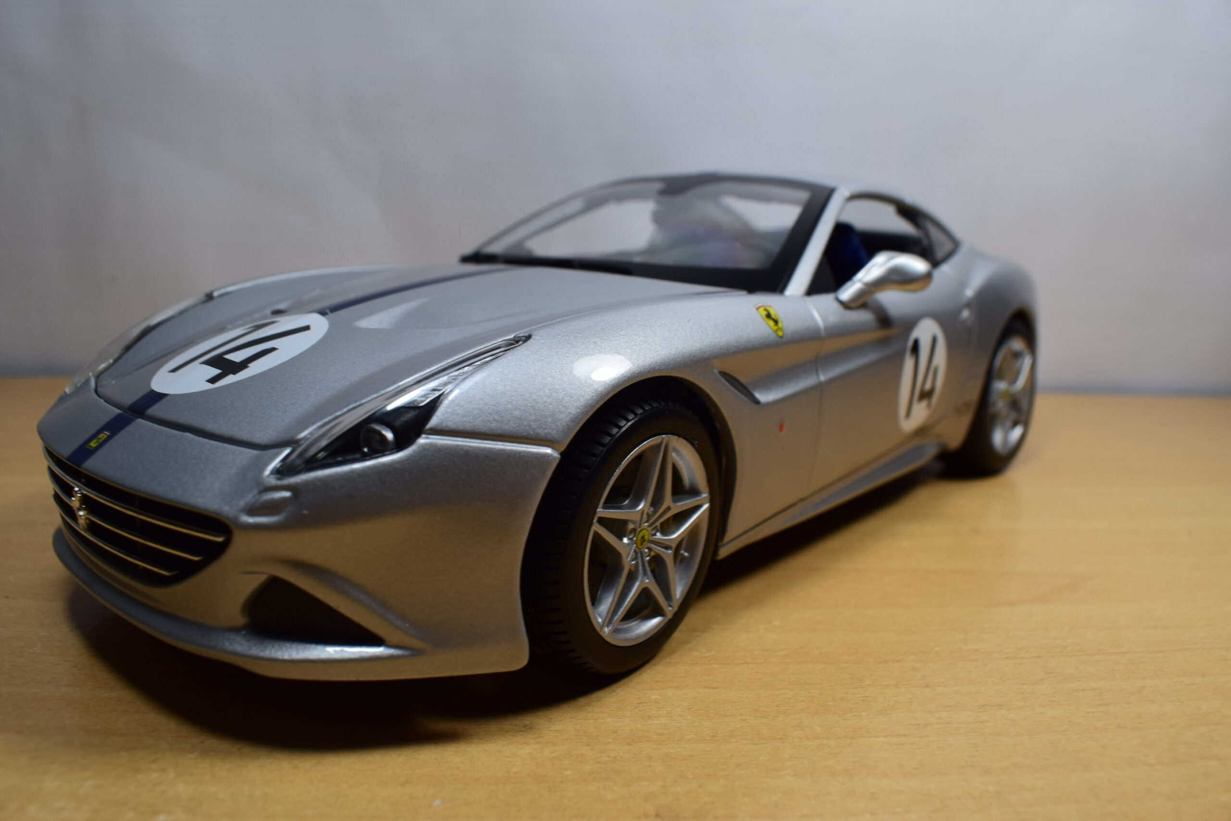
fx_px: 923
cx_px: 616
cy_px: 410
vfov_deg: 47.9
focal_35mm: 27
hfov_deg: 67.4
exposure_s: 1/125
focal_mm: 18
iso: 400
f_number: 9
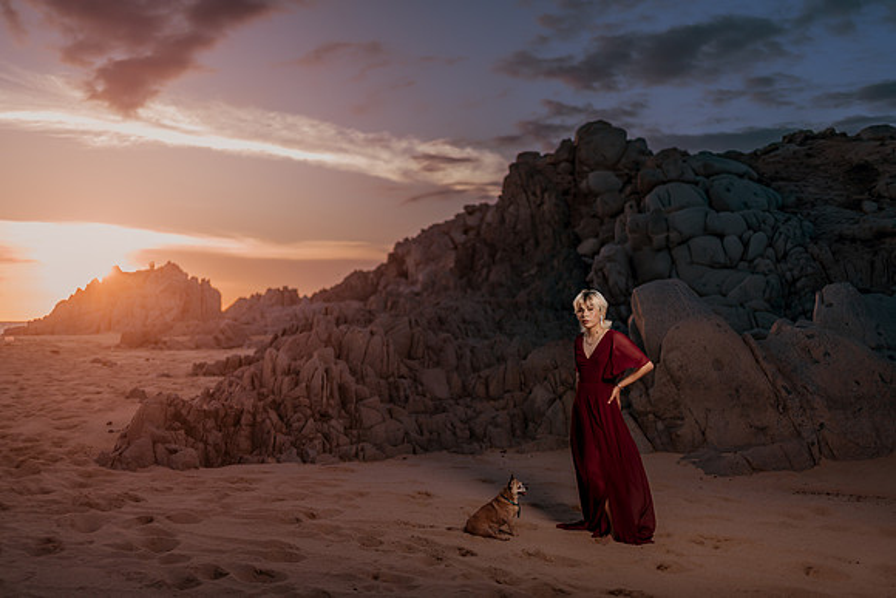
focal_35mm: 35
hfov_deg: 54.4
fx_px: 871
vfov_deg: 37.9
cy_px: 299
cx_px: 448
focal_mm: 35
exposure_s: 1/1600
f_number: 1.4
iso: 50
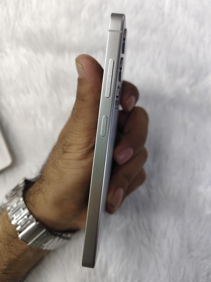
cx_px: 106
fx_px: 187
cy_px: 141
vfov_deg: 73.9
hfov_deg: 58.9
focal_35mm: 23
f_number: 1.88
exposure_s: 1/100
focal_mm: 5.56
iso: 181
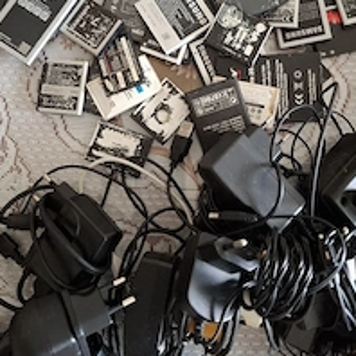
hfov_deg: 40.9
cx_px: 191
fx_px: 477
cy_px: 76
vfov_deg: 39.4
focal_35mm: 41
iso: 320
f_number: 1.8
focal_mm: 5.54
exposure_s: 1/33
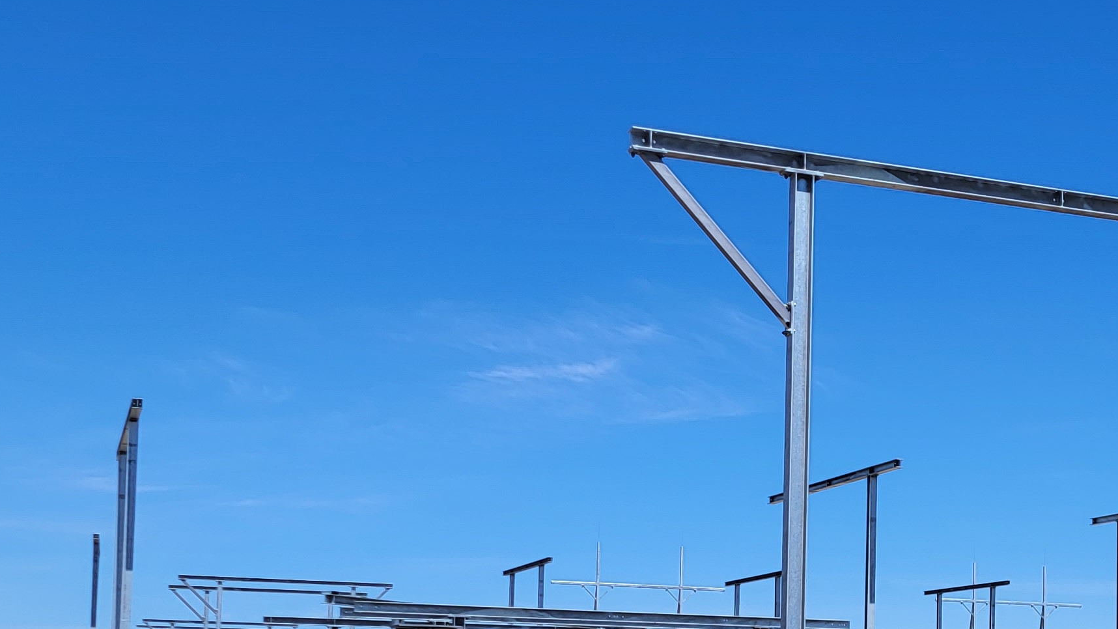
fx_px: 1957
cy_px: 654
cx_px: 1022
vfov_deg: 17.7
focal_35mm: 66
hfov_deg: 30.4
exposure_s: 1/3354
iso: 40
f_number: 1.8
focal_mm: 5.4
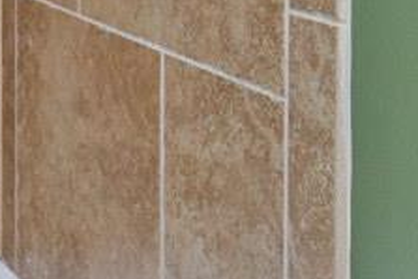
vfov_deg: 13.5
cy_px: -178
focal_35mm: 94
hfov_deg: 16.4
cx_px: -422
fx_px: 1092
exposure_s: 1/60
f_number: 4
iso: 1100
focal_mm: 14
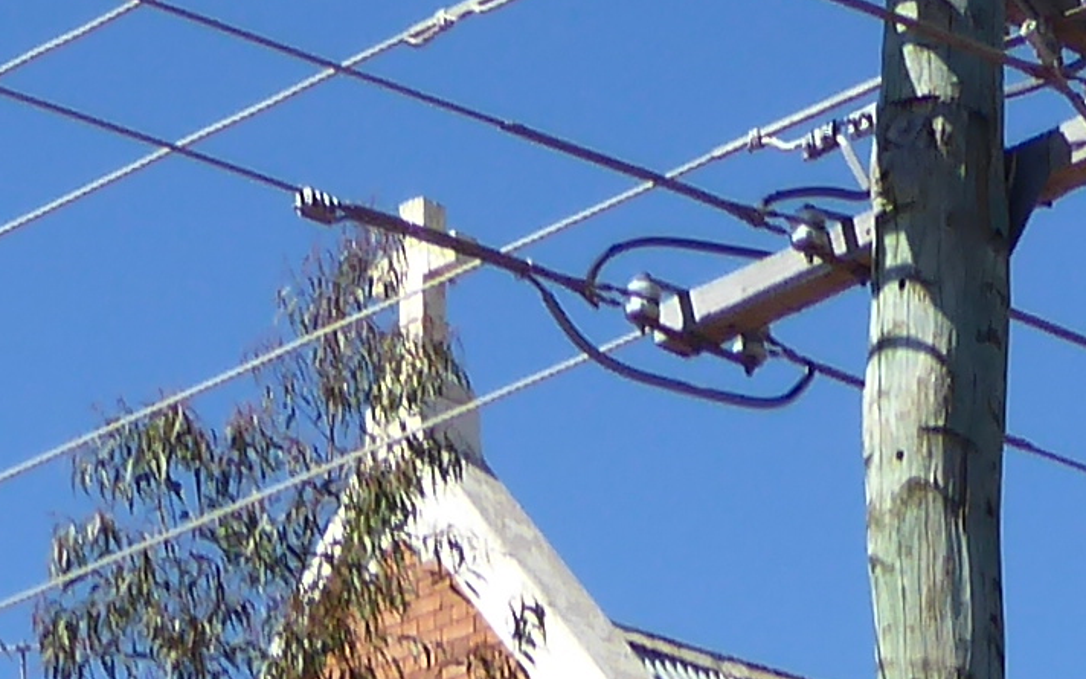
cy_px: 2231
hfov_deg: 8.4
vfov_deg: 4.9
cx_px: 586
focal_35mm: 250
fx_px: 7399
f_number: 3.8
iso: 80
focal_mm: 7.2
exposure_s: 1/640
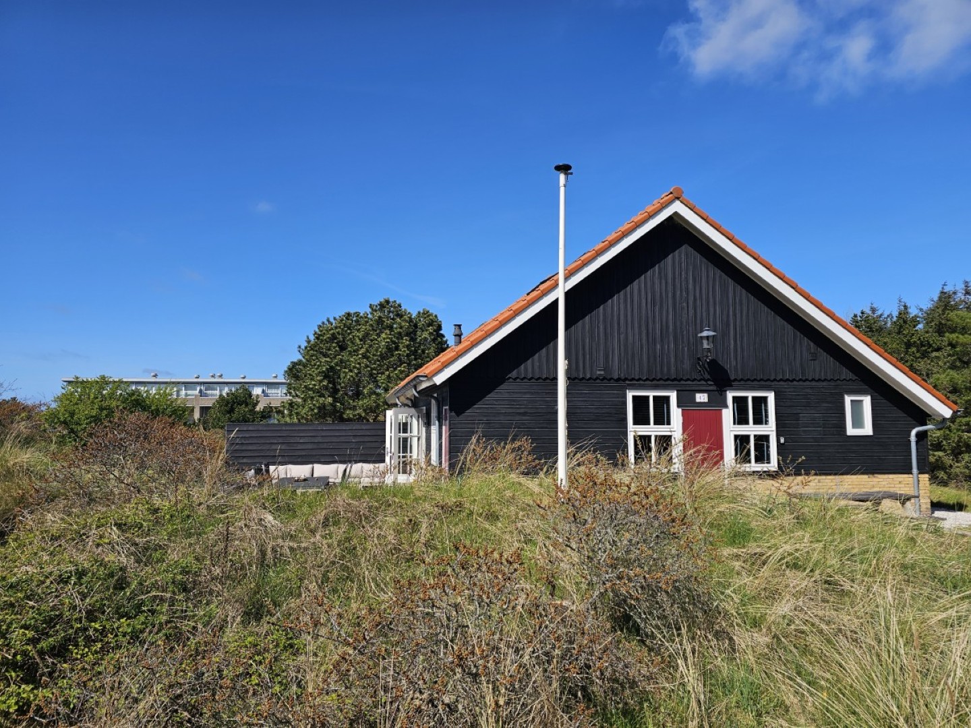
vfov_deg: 58.9
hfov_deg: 73.9
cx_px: 486
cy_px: 364
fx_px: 645
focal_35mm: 23
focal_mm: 6.3
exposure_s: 1/895
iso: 10
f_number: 1.7
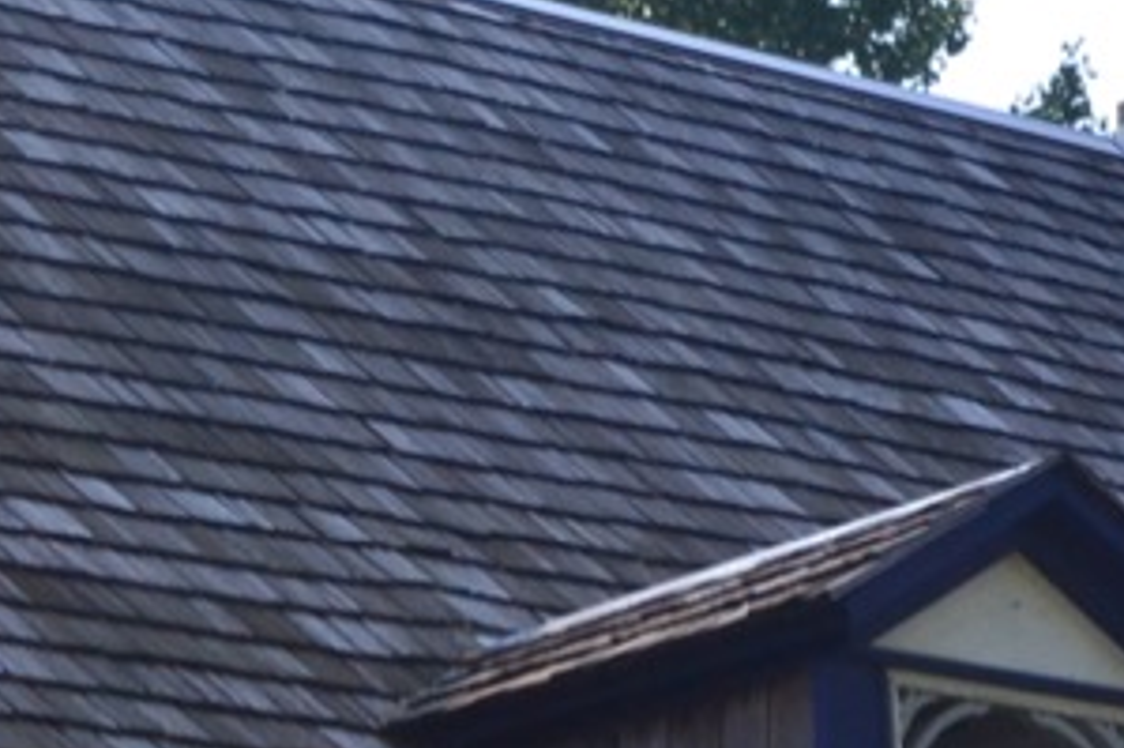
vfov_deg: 5.0
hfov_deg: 7.5
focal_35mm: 273
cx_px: 568
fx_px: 8519
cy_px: 1293
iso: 400
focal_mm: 34
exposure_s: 1/320
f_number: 10
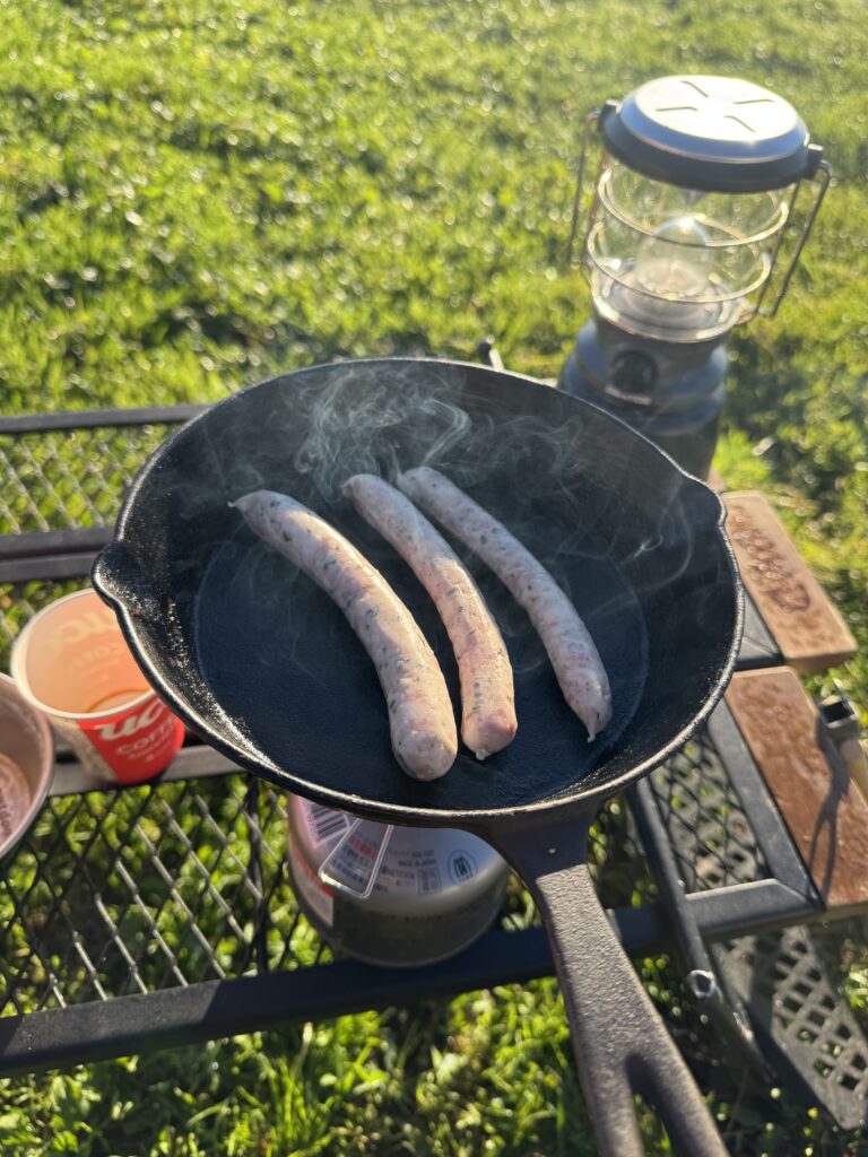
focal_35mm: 24
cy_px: 578
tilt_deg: -48.7
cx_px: 434
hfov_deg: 56.8
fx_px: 802
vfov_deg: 71.6
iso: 80
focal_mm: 6.76
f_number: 1.78
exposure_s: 1/1059
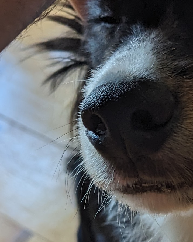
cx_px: 203
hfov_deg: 14.1
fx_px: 764
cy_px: 217
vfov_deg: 17.7
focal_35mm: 107
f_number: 1.85
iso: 113
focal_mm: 6.81
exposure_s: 1/318
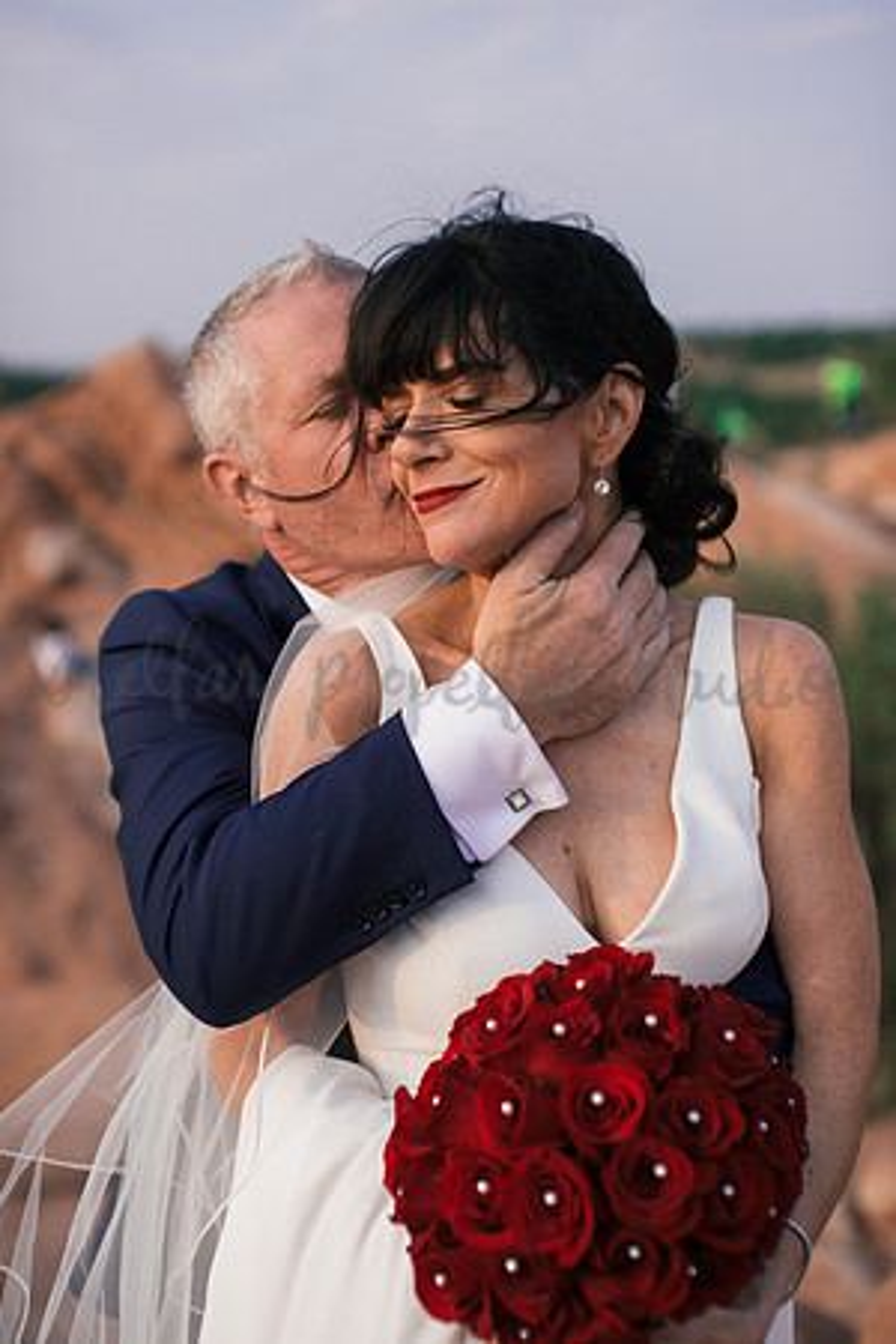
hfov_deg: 27.0
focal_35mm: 50
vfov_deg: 39.6
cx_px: 448
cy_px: 672
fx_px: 1867
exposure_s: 1/1250
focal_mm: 50
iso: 125
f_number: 2.5
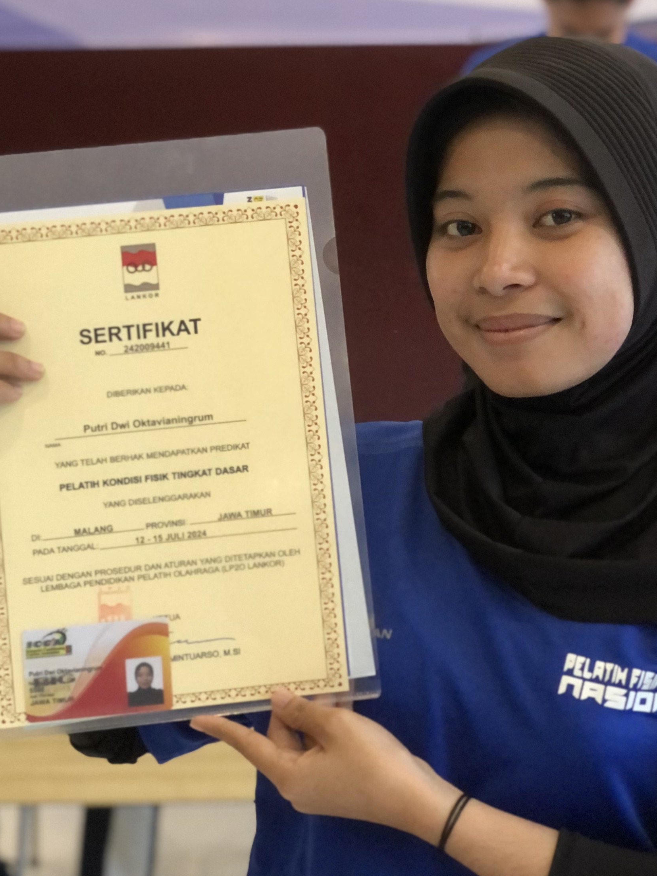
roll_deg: +1.3
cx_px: 491
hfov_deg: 15.5
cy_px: 200
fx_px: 2404
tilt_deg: -2.3
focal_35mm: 95
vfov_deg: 20.5
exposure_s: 1/15
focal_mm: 6
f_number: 2.4
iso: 160
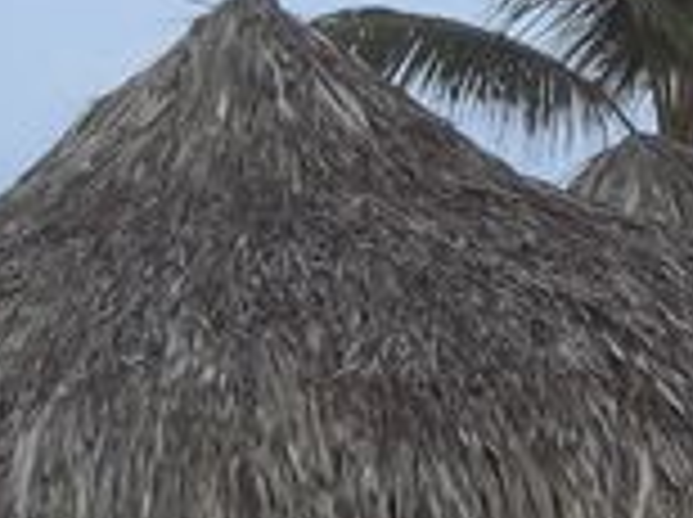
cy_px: -59
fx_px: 5057
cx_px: 770
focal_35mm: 253
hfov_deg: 7.8
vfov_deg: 5.8
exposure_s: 1/160
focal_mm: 6.2
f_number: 8
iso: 64
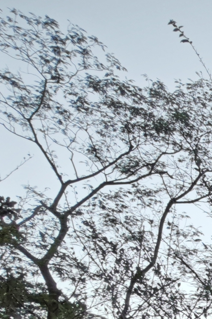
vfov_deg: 27.7
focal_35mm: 59
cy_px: 423
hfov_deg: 13.0
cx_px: 574
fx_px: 521
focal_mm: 1.91
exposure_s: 1/46.2
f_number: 2.2
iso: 64
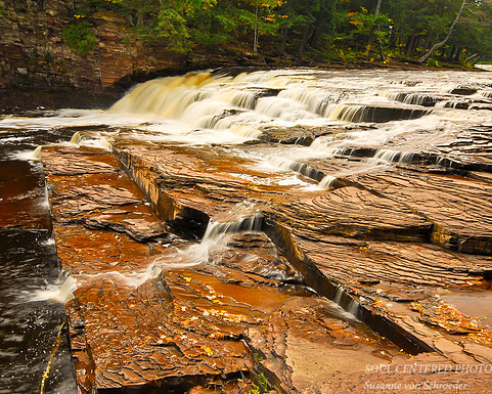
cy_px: 197
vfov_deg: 43.4
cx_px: 248
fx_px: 495
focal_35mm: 34
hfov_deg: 52.8
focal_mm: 20
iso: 200
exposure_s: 1/3
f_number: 16
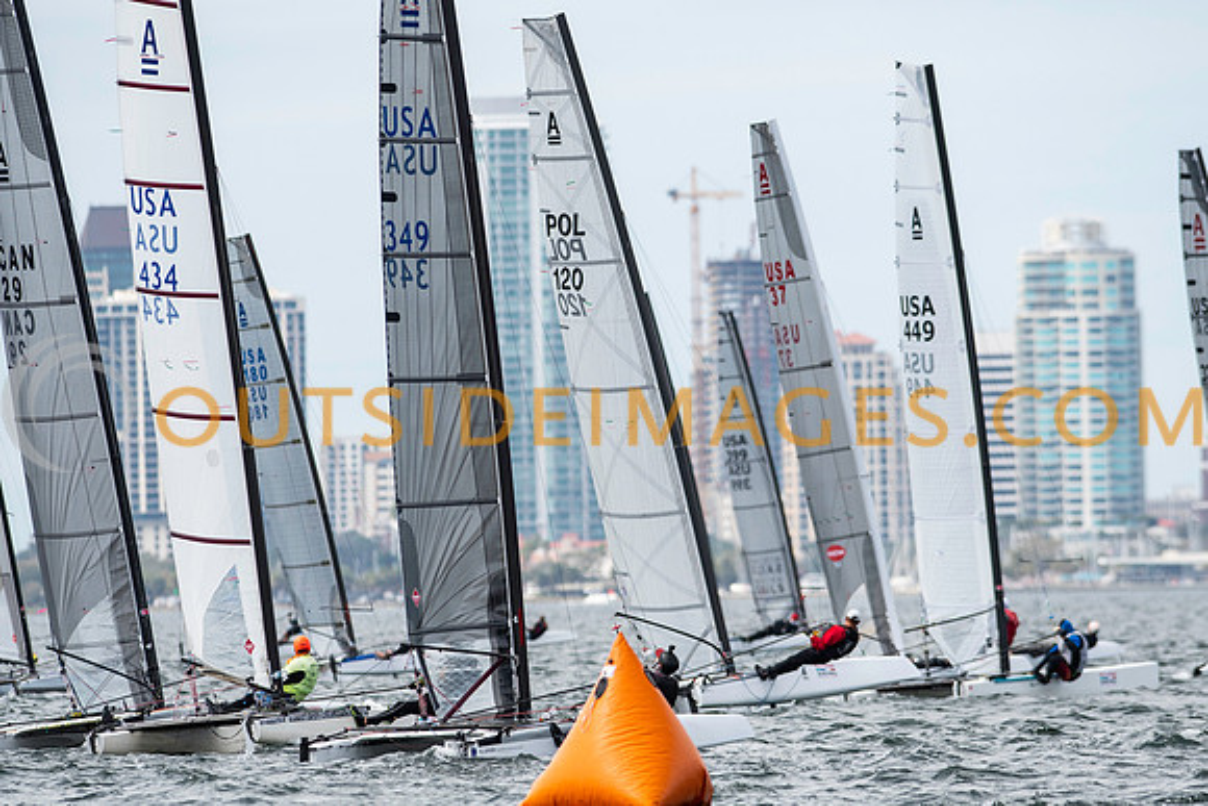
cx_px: 604
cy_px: 403
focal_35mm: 461
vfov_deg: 3.0
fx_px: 15477
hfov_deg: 4.5
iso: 400
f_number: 5.6
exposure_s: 1/3200
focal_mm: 300
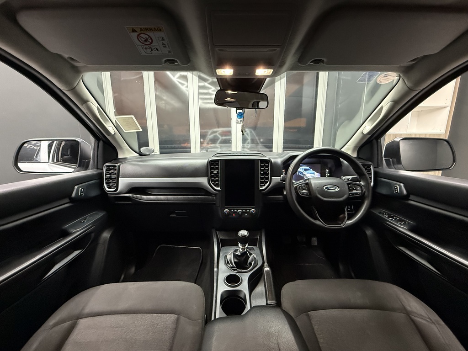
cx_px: 234
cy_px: 176
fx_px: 189
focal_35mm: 14
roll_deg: +0.2
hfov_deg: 102.1
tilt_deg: -9.9
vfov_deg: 85.7
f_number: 2.2
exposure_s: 1/60
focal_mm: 2.22
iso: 800
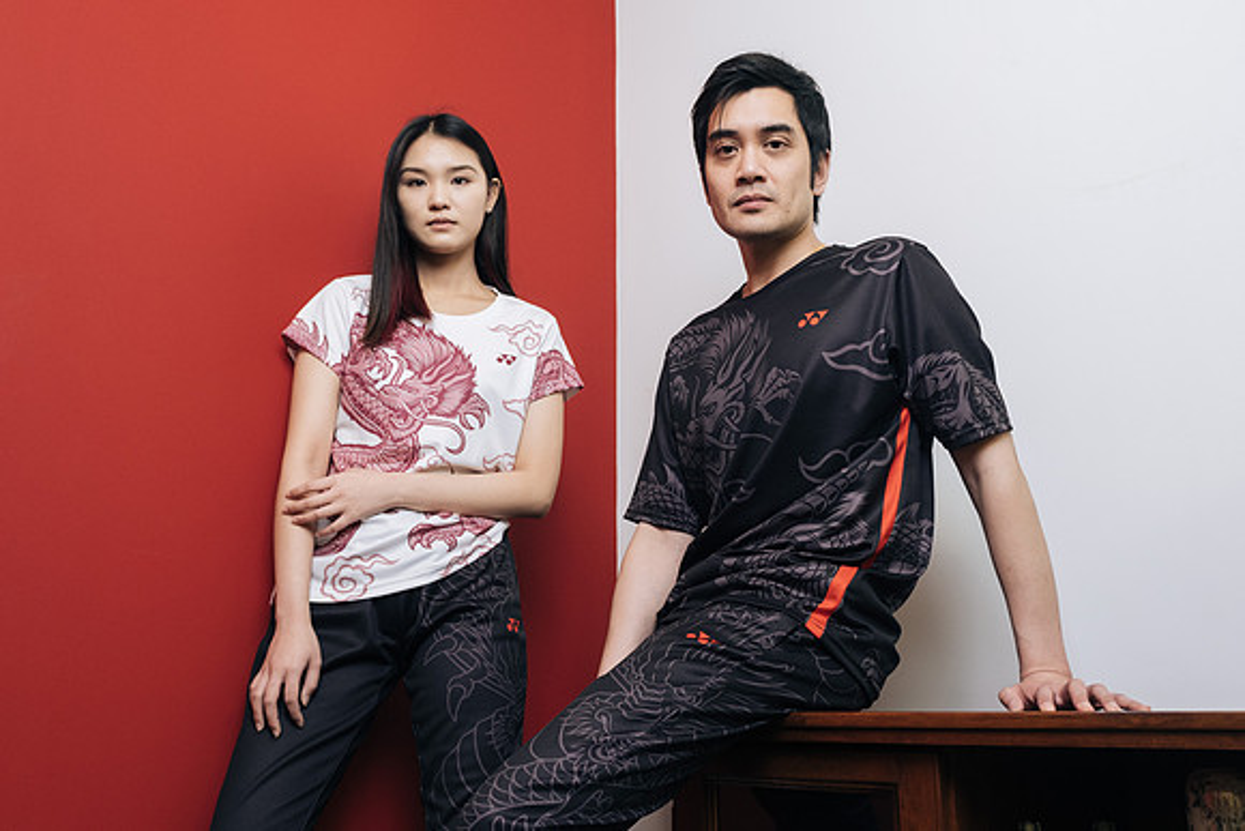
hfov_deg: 58.2
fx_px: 1119
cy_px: 415
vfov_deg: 40.7
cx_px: 638
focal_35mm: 32
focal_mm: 20.6
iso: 1000
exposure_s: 1/125
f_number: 3.2
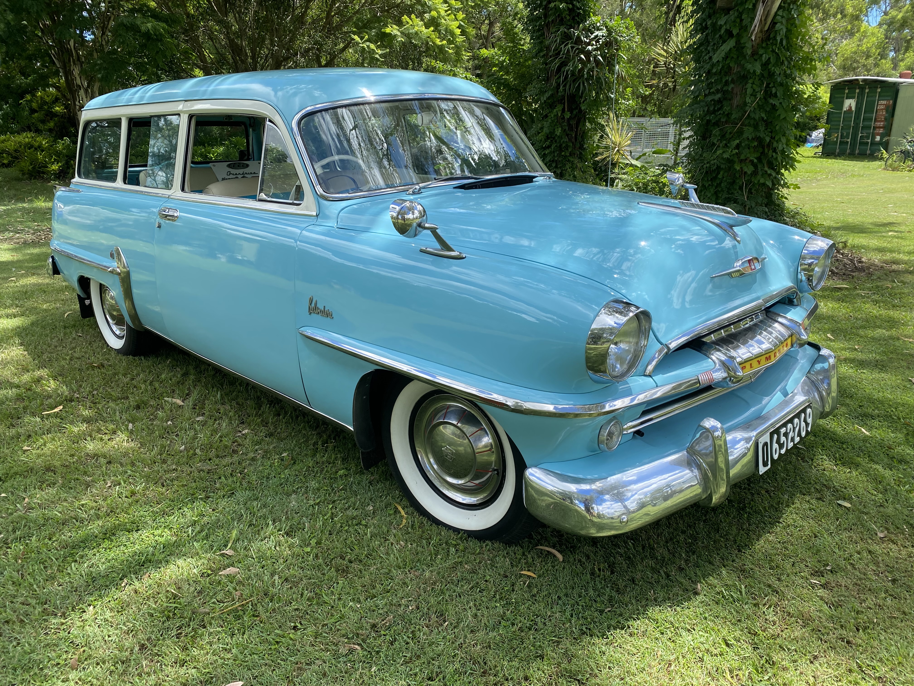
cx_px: 457
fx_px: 687
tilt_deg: -17.1
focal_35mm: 26
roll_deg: +0.1
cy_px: 343
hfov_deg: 67.3
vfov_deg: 53.1
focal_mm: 4.25
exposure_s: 1/981
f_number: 1.8
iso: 32
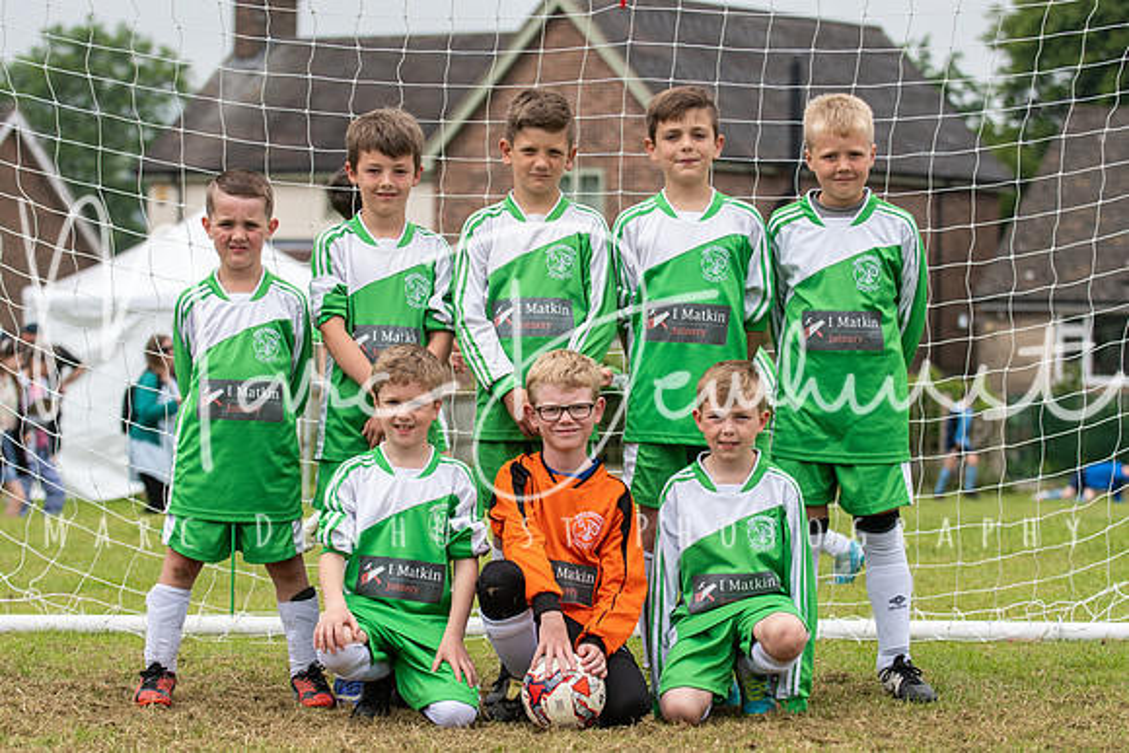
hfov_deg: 15.9
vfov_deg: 10.6
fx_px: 4046
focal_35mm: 129
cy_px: 376
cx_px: 564
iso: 500
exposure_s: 1/1600
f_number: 5
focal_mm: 86
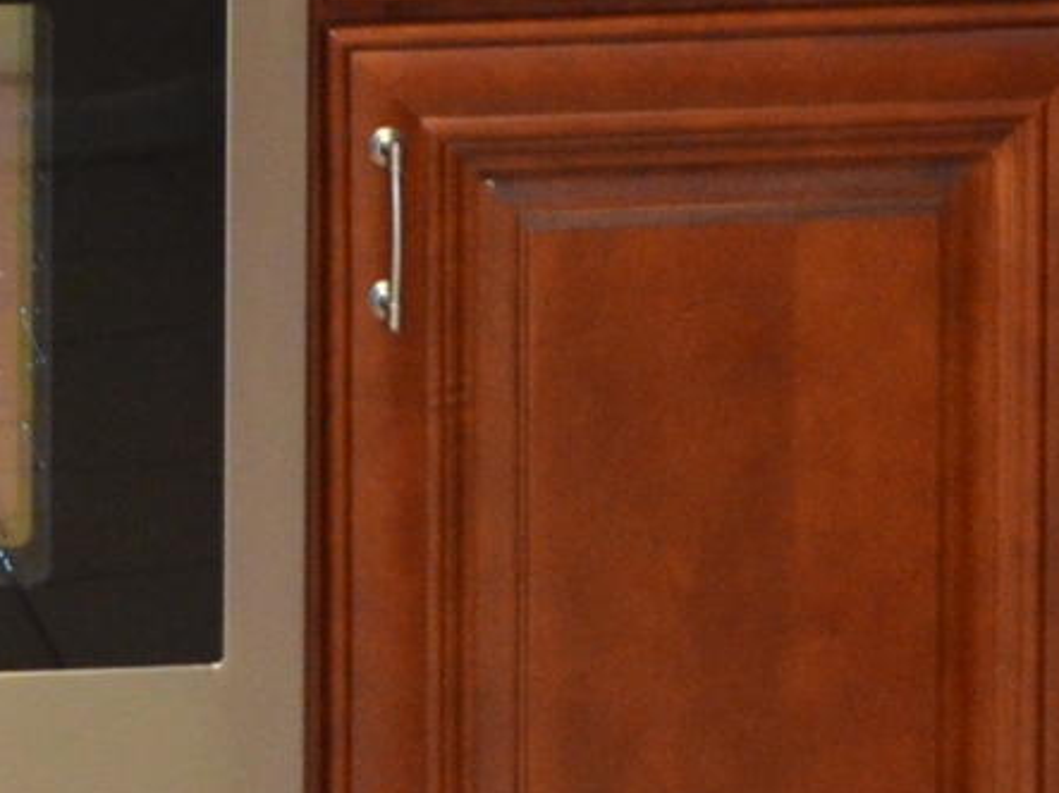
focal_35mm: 234
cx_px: -337
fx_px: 7157
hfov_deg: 8.3
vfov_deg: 6.0
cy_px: -1449
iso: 1100
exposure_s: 1/60
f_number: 4
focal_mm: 24
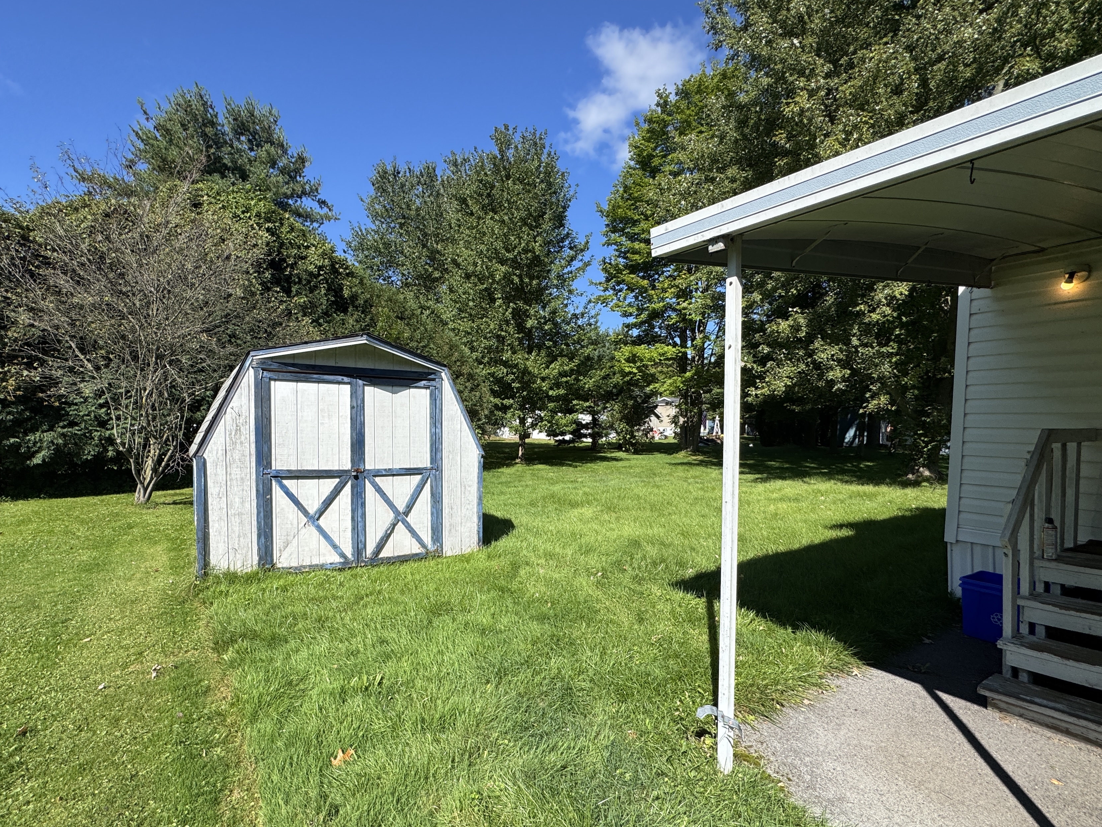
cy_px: 455
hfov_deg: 90.6
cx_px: 486
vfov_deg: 74.5
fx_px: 541
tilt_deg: -3.6
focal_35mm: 17
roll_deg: -0.4
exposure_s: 1/1927
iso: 50
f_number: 2.2
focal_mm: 2.22
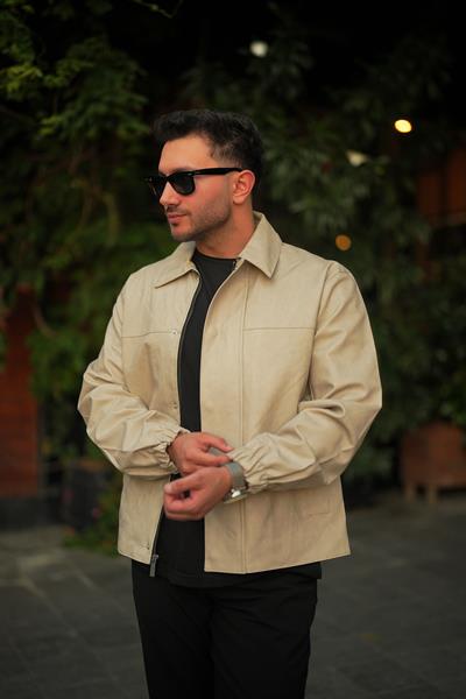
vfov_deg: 39.6
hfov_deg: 27.0
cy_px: 350
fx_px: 971
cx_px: 233
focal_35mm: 50
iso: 500
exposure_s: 1/500
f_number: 1.2
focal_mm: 50
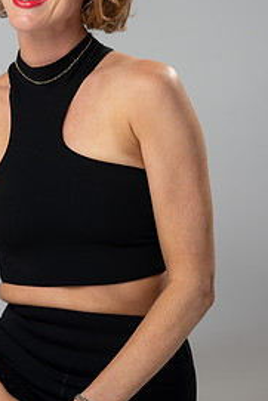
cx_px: 89
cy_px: 111
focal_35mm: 141
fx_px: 1572
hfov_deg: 9.7
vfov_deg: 14.5
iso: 200
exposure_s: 1/125
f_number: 3.2
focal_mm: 85
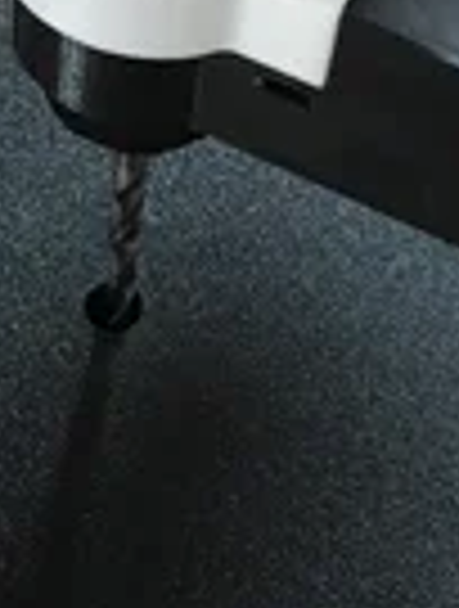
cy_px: 97
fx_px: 2358
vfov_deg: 14.6
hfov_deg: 11.1
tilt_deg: -53.6
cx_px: 245
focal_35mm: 134
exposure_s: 1/33
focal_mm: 4.15
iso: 160
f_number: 2.2
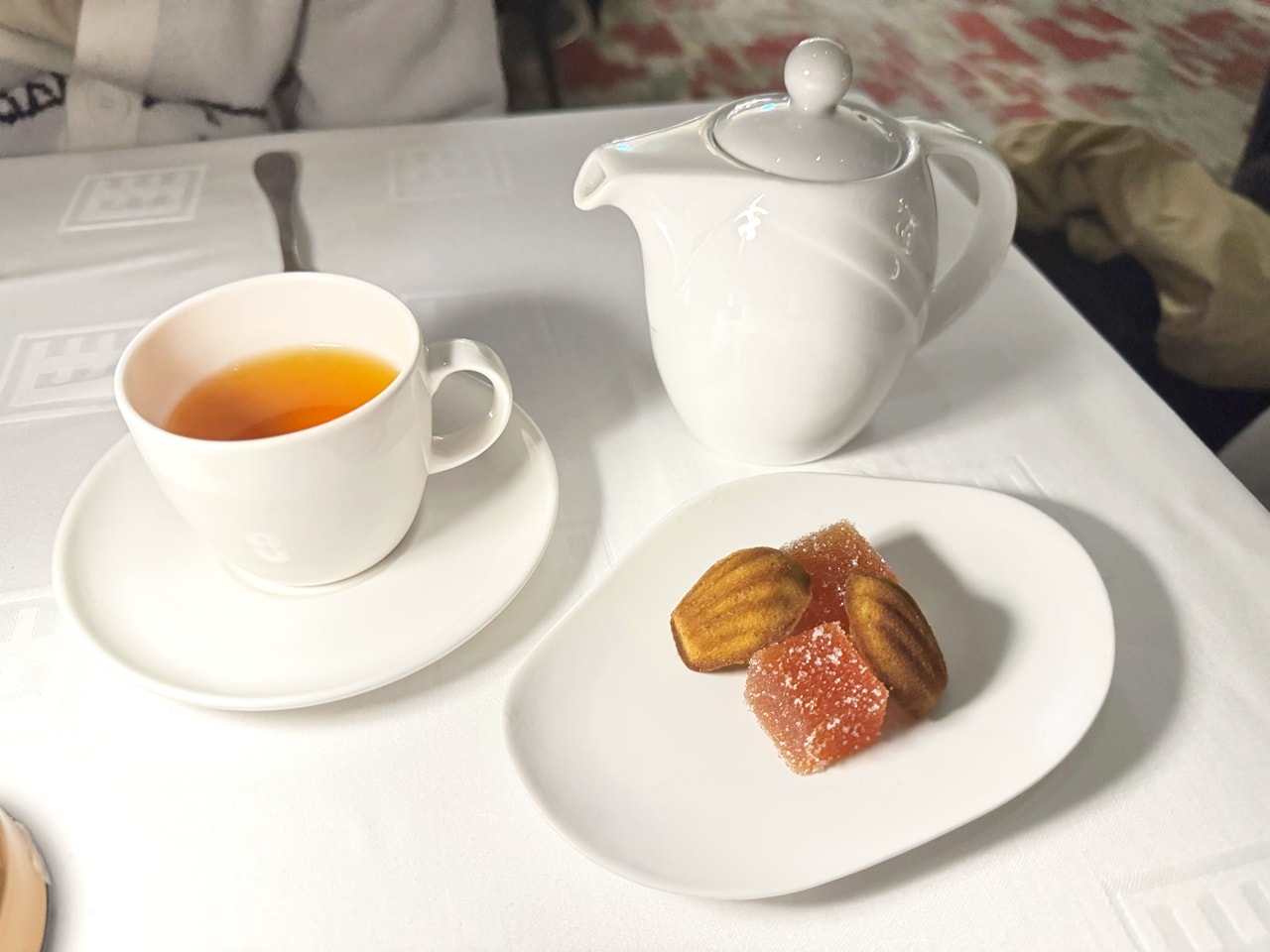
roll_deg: -1.2
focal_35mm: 24
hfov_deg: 71.6
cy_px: 476
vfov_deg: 56.8
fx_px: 881
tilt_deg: -44.5
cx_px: 635
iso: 800
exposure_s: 1/60
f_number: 1.78
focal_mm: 6.76
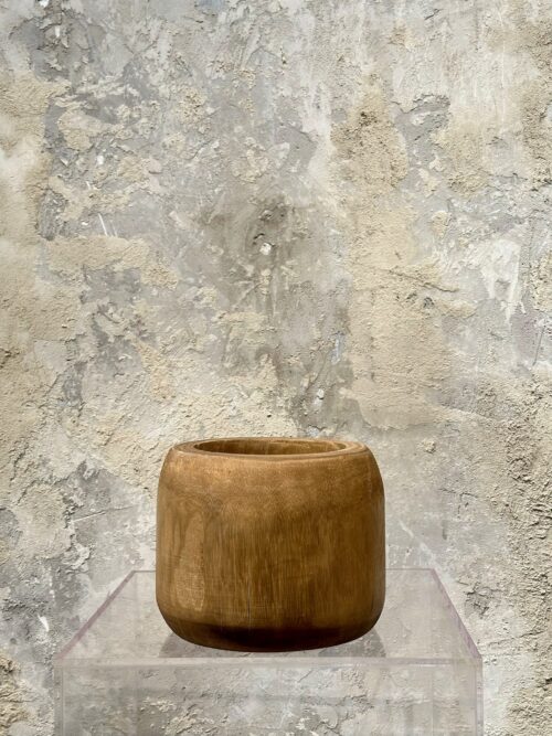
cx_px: 276
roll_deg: +0.4
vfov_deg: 39.7
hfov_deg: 30.3
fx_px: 1021
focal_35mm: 48
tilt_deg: +0.1
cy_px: 368
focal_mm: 6.86
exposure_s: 1/100
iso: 50
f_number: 1.78
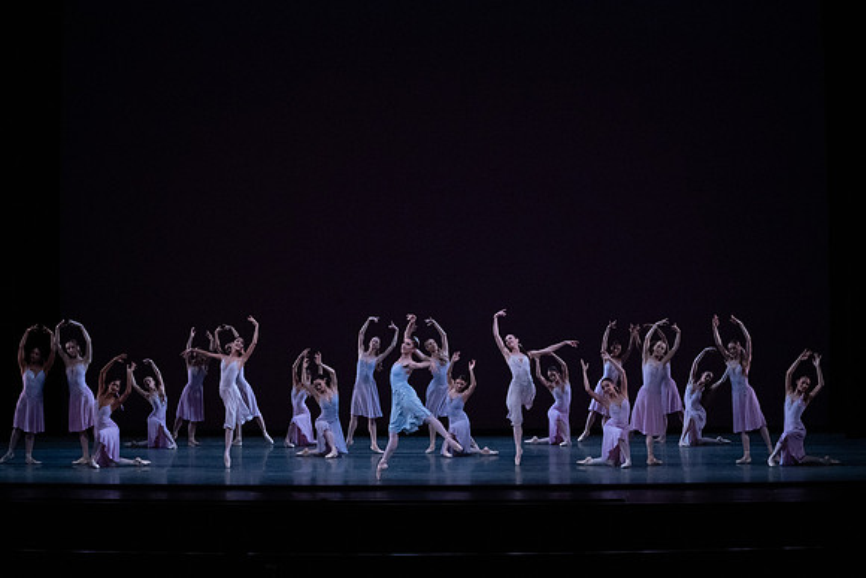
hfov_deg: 28.8
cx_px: 433
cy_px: 289
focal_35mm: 70
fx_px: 1684
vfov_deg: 19.5
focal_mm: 70
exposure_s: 1/400
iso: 12800
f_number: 13
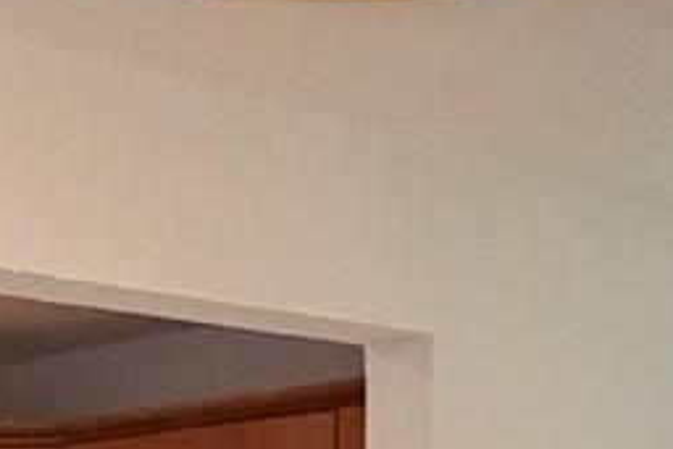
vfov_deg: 12.1
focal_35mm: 91
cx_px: 244
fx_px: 1702
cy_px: 1079
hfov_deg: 22.3
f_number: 2.2
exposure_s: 1/60
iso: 320
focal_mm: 2.22
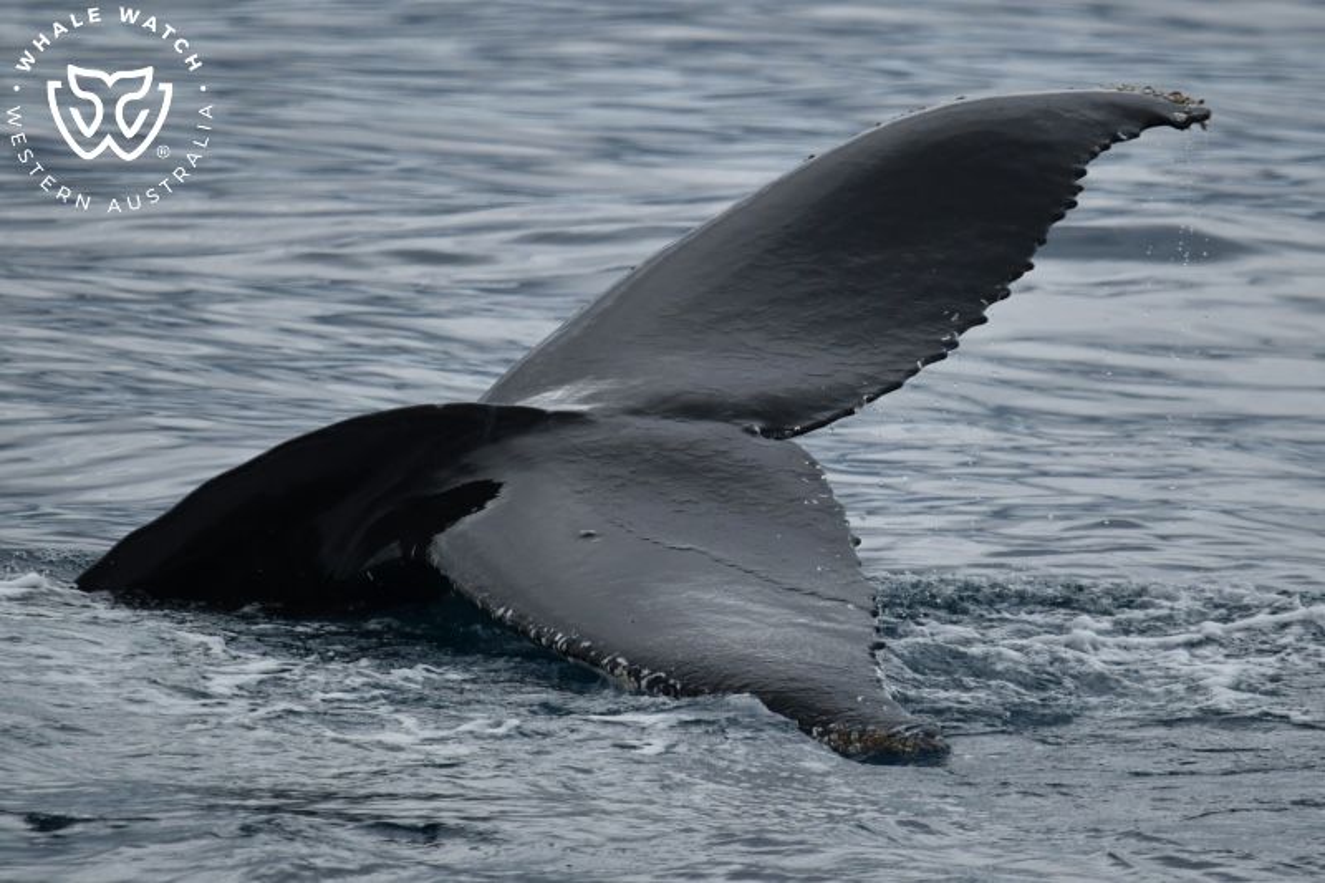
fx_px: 22077
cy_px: 442
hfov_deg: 3.4
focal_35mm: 600
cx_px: 662
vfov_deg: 2.3
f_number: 6.3
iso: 1100
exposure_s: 1/8000
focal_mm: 600
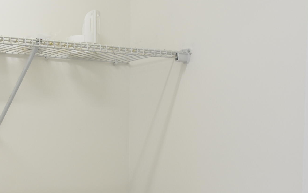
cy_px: 214
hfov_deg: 25.9
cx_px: 27
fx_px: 646
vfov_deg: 16.4
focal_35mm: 77
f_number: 5
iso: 800
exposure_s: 1/80
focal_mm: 22
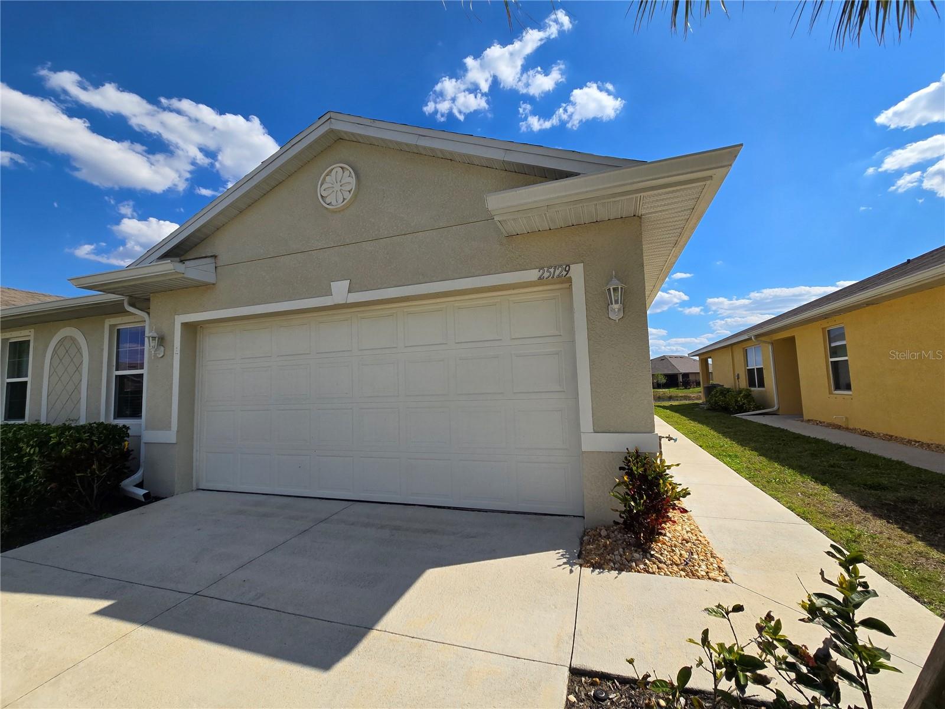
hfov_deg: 106.2
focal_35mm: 13
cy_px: 354
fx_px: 355
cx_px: 472
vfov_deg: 89.9
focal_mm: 2.2
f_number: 2.2
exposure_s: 1/3399
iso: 50
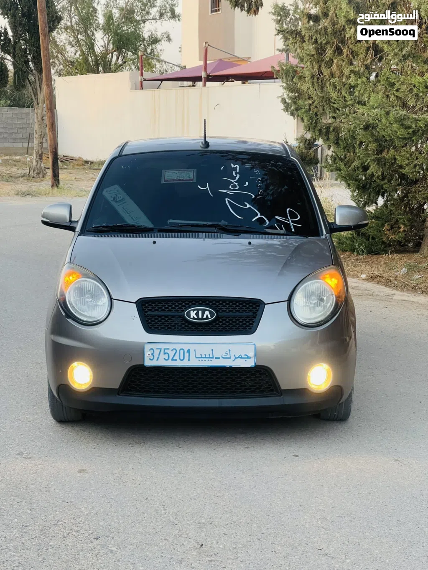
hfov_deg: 22.9
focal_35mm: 64
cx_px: 214
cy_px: 285
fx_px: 1055
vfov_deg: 30.3
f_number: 2.2
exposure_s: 1/99
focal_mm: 7.5
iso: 125
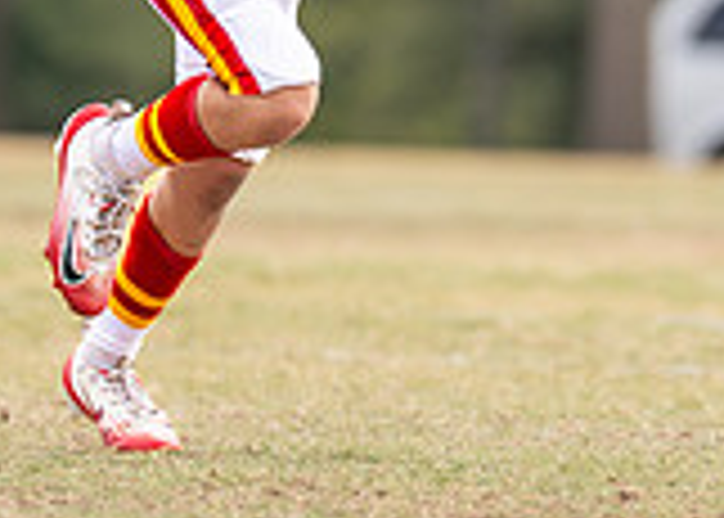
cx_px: 355
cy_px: -221
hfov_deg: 1.9
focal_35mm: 1081
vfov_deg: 1.3
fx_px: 22228
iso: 160
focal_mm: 200
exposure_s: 1/1250
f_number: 2.8
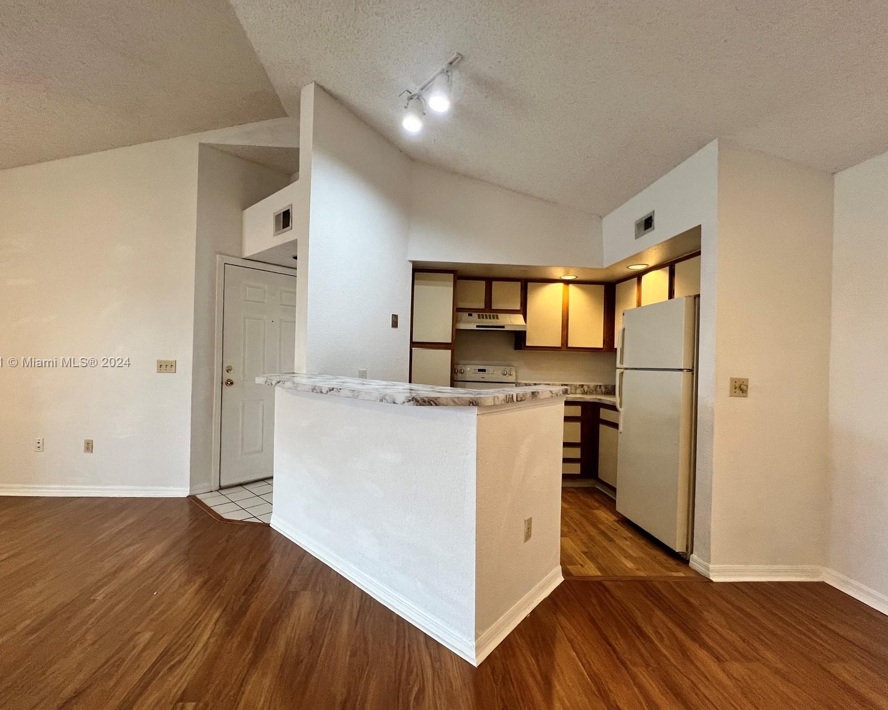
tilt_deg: +0.2
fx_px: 368
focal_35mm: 14
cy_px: 363
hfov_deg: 100.6
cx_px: 424
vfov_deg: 88.0
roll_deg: -1.8
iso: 200
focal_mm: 1.57
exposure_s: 1/60
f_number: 1.8
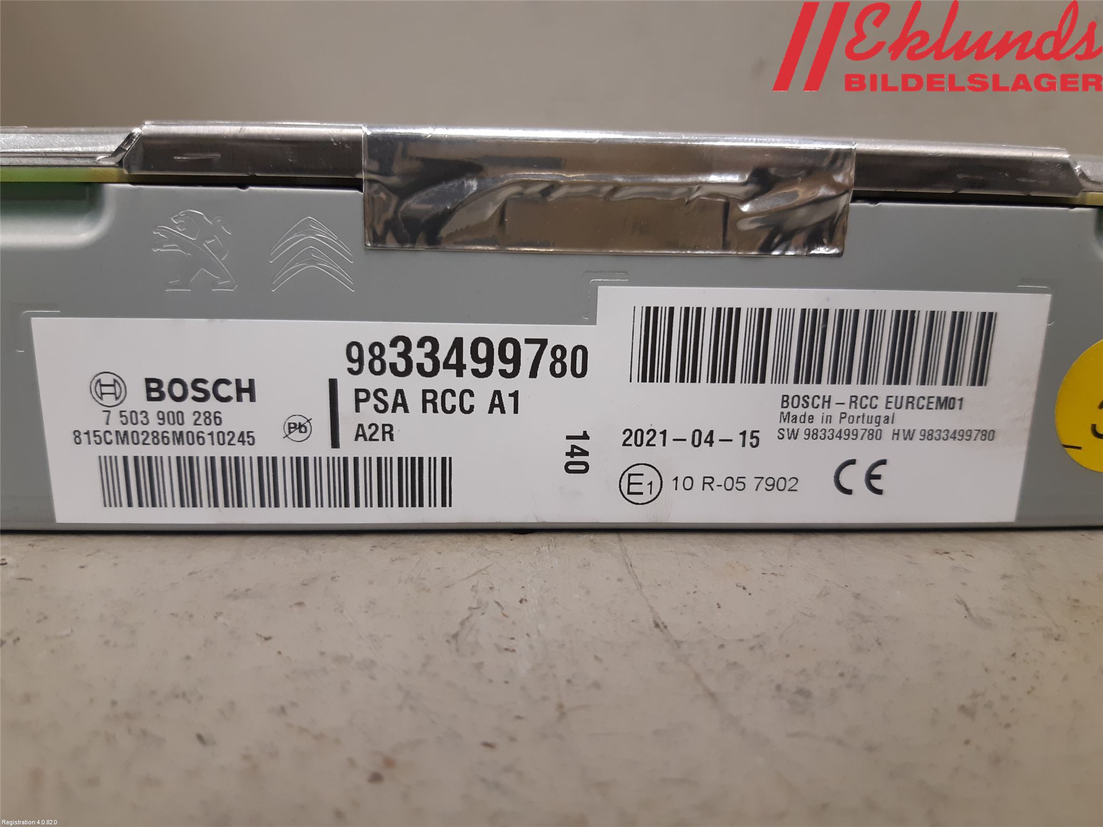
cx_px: 552
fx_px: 828
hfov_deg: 67.3
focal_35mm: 26
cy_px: 414
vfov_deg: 53.1
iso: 125
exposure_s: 1/50
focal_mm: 3.93
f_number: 1.7
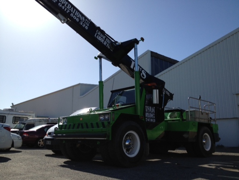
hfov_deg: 52.6
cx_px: 120
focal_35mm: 35
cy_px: 90
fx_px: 242
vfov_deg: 40.7
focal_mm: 4.28
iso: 64
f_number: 2.4
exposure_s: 1/2208
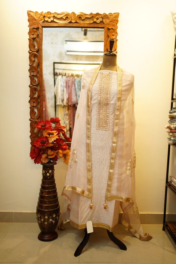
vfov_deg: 54.4
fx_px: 257
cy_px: 132
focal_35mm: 35
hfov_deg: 37.9
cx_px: 88
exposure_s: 1/125
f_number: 2
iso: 160
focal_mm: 35
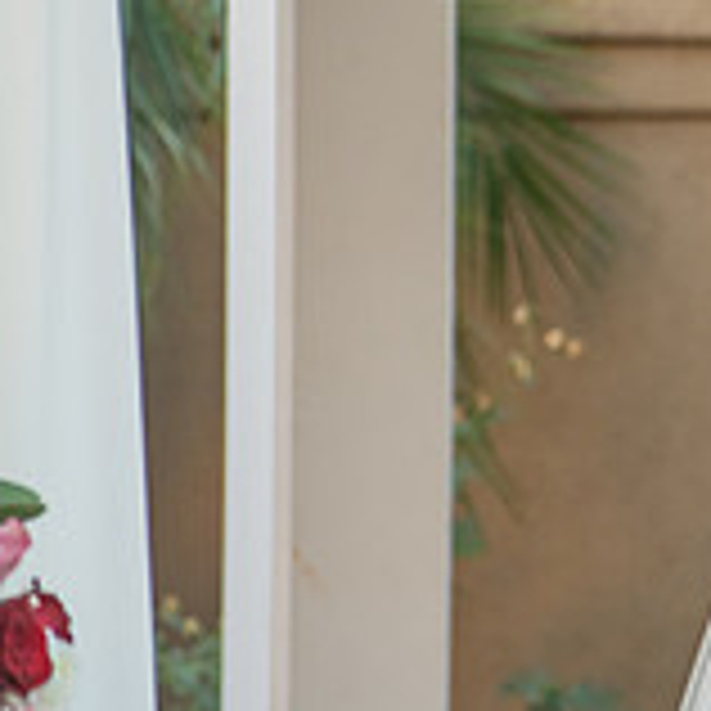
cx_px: 1202
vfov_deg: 2.8
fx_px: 14500
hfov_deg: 2.8
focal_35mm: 624
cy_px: 187
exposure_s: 1/320
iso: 800
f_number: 4
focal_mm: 200
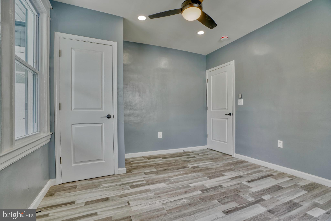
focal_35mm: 16
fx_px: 147
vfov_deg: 73.8
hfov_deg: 96.7
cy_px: 110
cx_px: 166
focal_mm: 16
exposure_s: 1/1250
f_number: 7.1
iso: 640
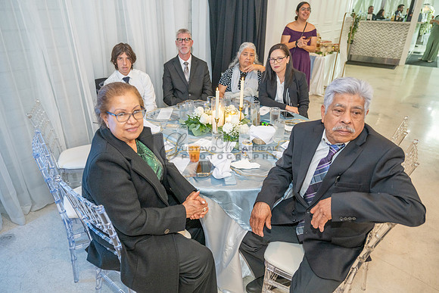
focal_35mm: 24
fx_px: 293
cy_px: 146
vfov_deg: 53.2
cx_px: 220
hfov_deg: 73.7
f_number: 2.8
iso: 1000
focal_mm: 24
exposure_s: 1/160
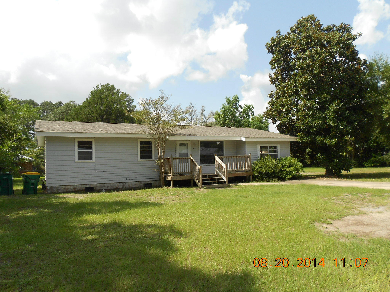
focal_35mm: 26
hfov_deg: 67.3
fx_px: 293
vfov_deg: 53.1
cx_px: 195
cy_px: 146
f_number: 3.2
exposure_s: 1/640
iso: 80
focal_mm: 4.6
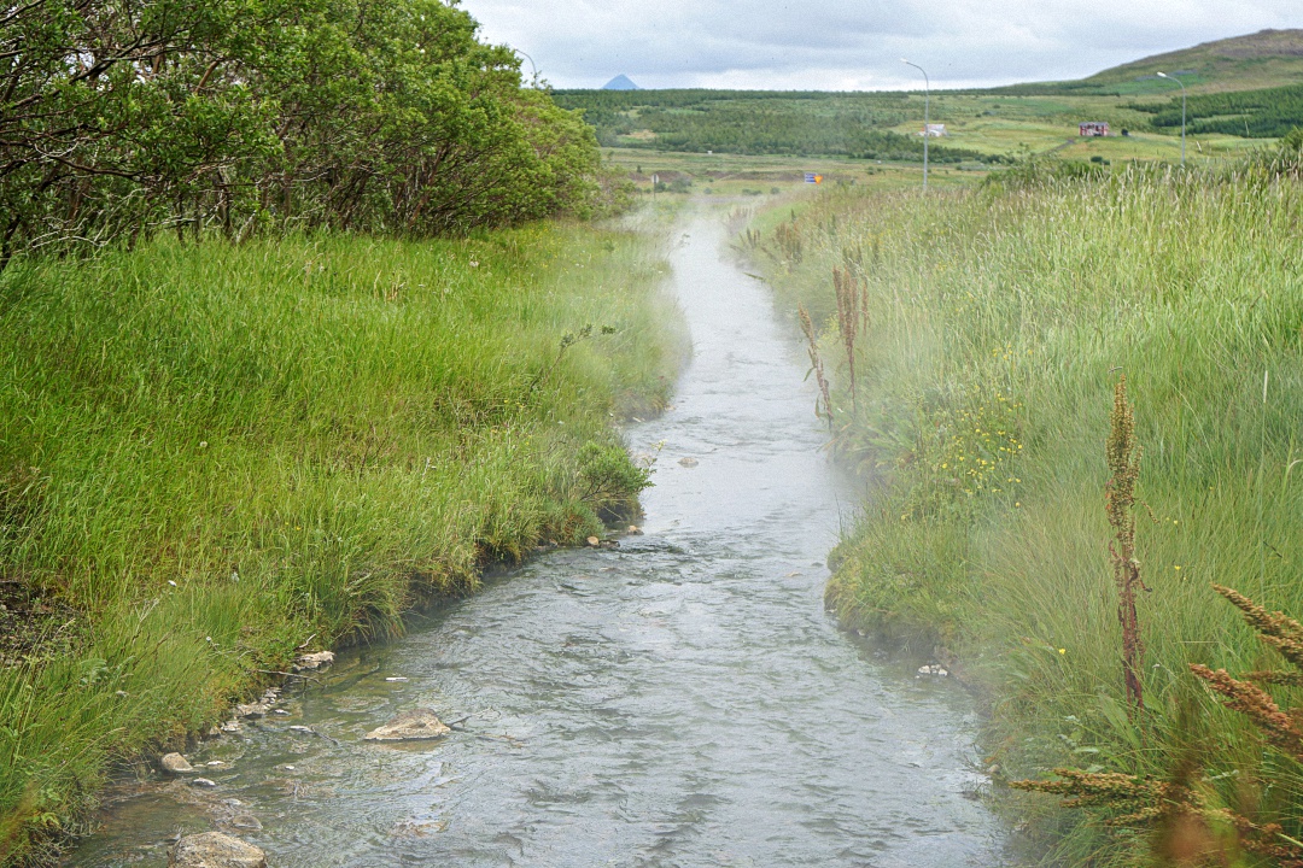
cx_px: 652
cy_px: 434
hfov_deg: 29.2
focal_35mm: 69
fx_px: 2497
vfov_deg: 19.7
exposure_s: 1/200
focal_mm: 46
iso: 100
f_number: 5
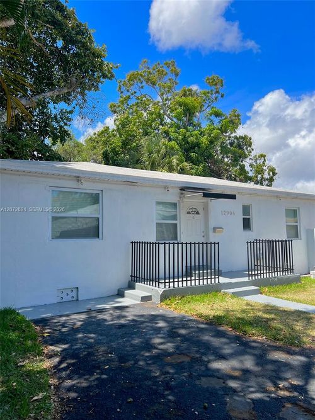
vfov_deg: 67.3
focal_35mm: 26
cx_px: 158
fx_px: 316
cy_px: 210
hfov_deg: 53.0
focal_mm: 5.7
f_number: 1.5
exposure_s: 1/2632
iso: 50
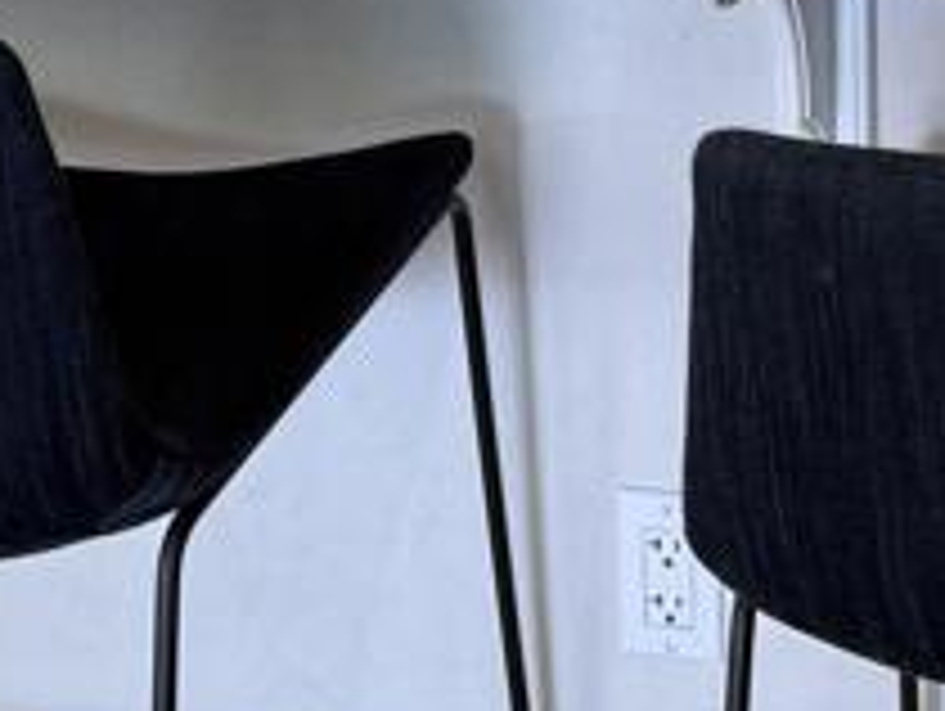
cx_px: 1202
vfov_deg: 11.2
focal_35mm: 117
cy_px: -824
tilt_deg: -7.4
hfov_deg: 16.0
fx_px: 3198
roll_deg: +1.6
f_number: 1.78
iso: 160
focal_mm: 6.76
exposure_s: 1/120
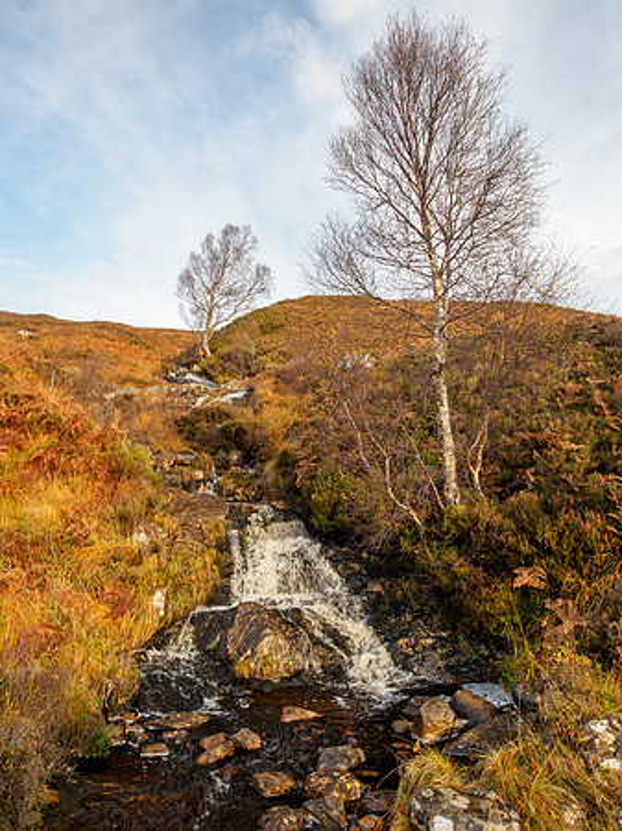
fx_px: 576
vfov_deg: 71.6
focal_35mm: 24
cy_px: 416
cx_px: 311
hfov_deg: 56.8
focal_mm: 12
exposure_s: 1/80
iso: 200
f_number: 5.6
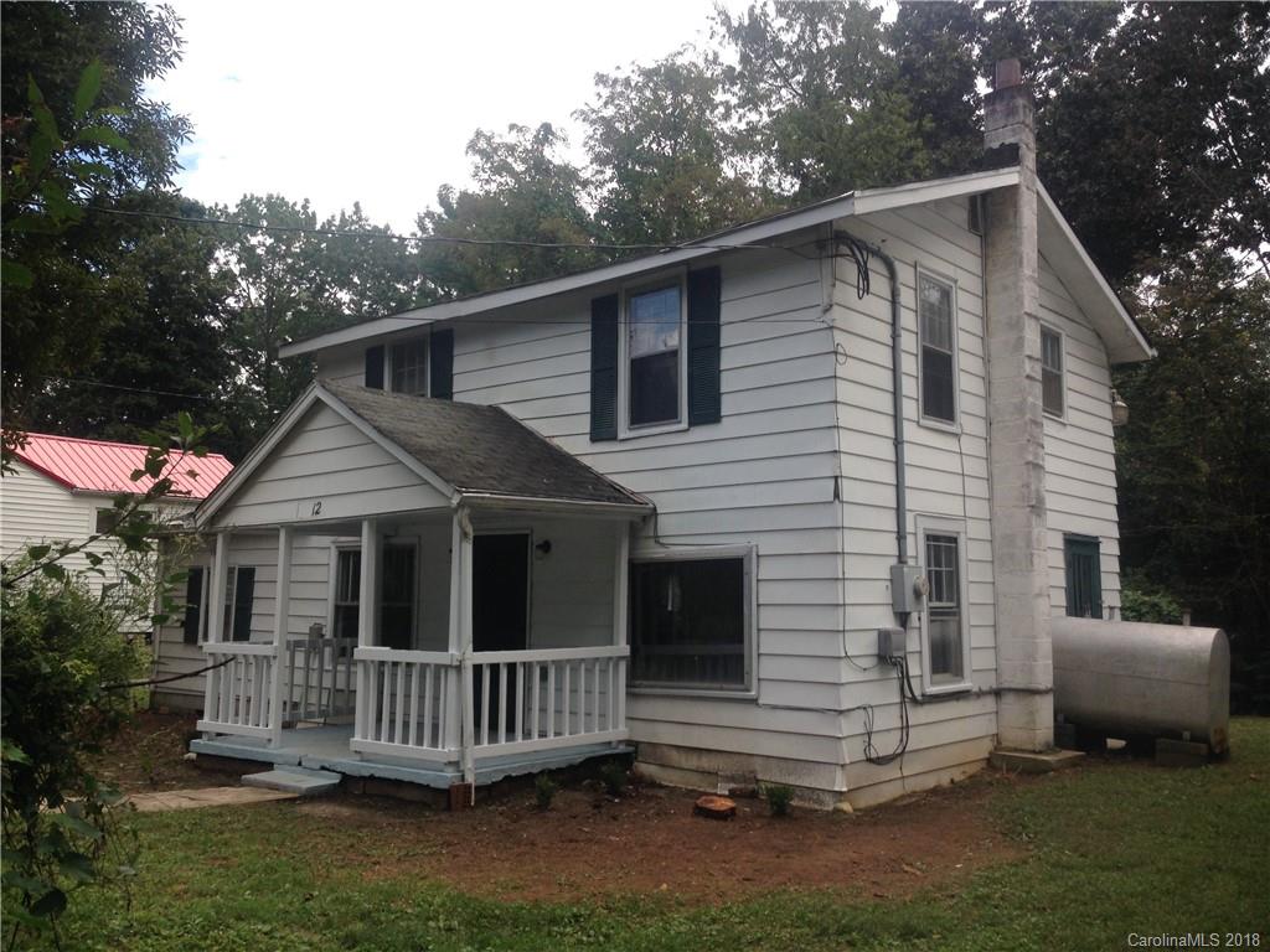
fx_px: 1211
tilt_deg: +4.7
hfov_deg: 55.4
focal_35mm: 33
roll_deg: +2.3
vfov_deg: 42.9
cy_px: 476
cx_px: 635
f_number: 2.4
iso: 50
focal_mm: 4.12
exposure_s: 1/686
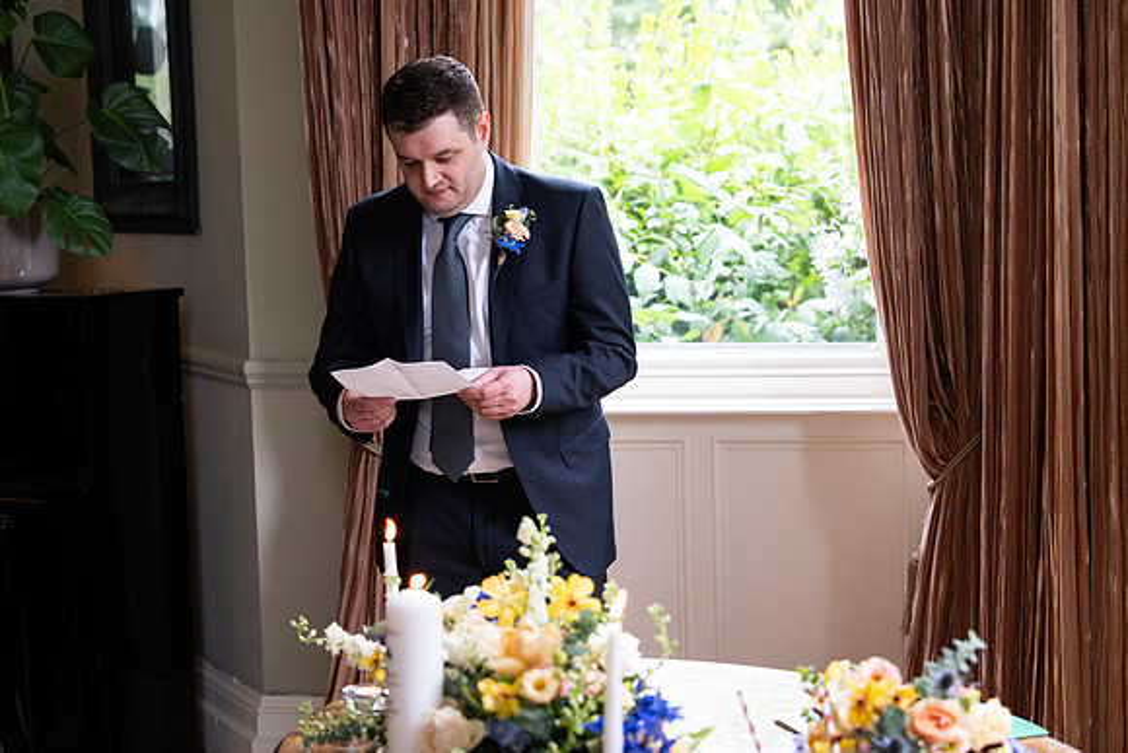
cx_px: 564
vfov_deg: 20.9
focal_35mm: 65
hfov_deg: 31.0
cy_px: 376
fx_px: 2037
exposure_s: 1/200
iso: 1250
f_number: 3.5
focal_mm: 65
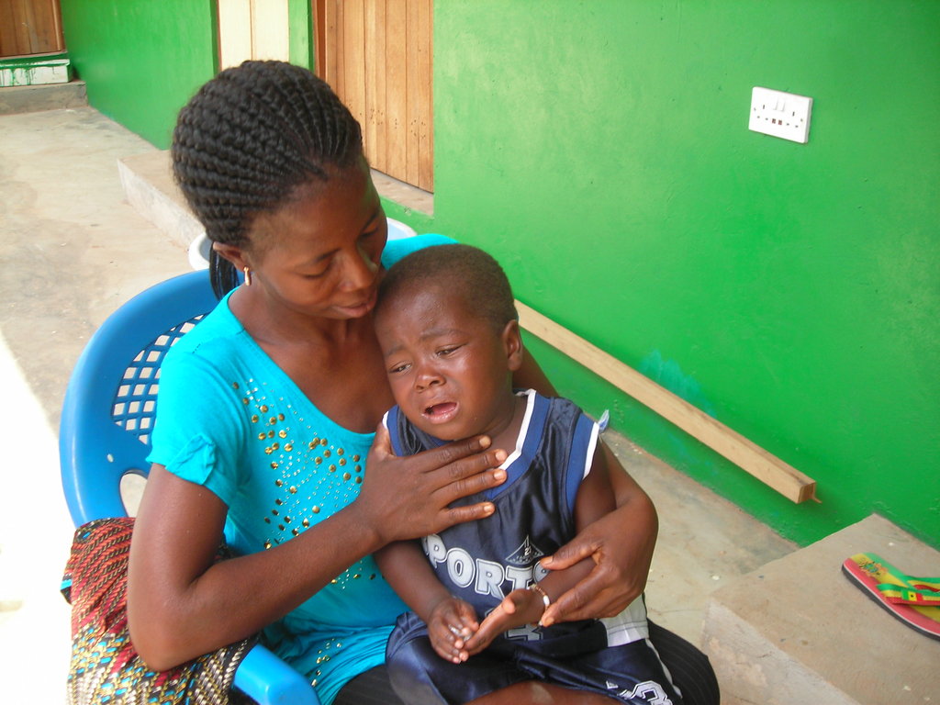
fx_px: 1032
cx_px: 470
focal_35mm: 38
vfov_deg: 37.7
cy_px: 352
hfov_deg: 49.0
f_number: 3.2
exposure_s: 1/58.1
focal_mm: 6.3
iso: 50
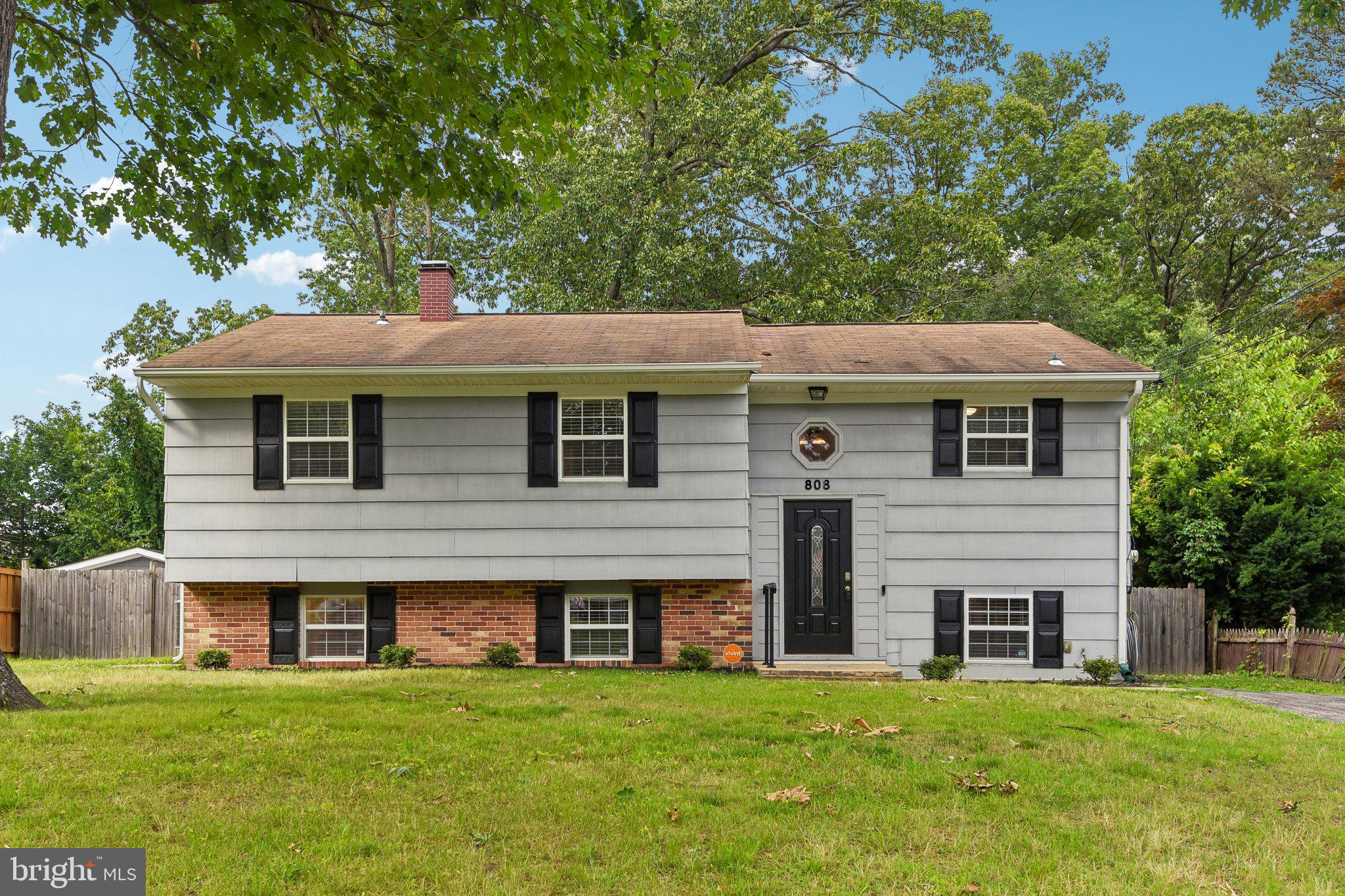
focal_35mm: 29
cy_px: 448
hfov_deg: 63.7
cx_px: 672
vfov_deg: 45.0
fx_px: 1083
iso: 400
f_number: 8
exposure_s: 1/400
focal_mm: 29
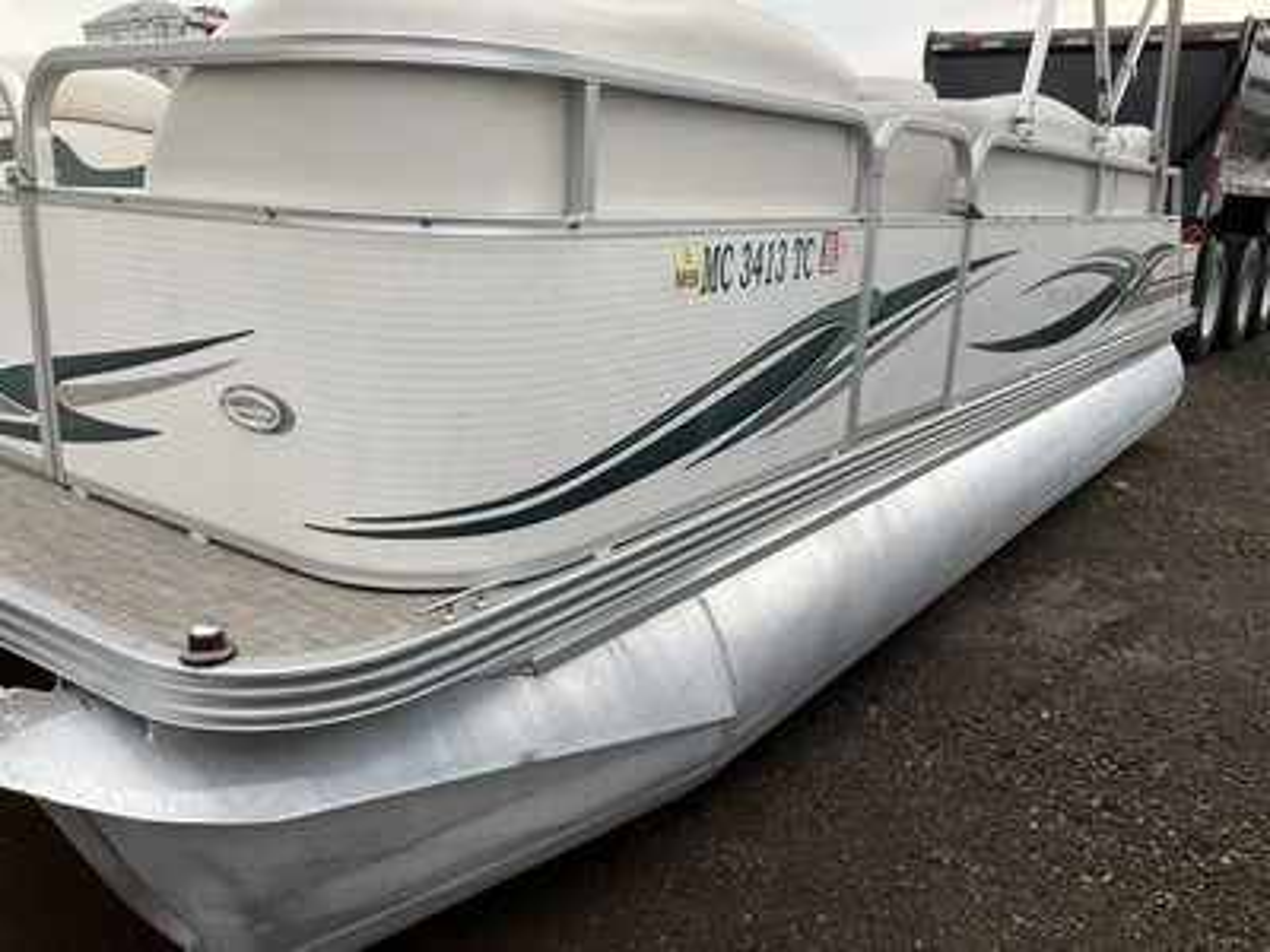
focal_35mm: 29
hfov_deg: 61.7
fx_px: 1064
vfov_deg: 48.2
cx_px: 635
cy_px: 476
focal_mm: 3
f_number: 1.8
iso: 25
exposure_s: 1/898
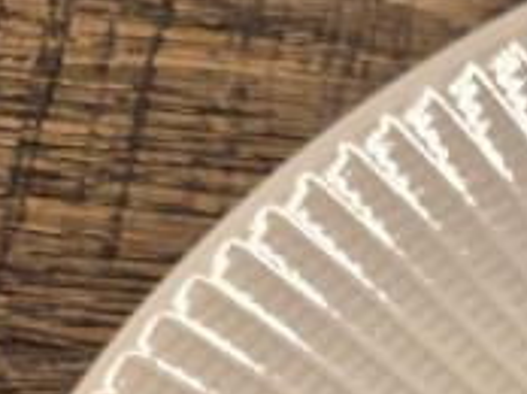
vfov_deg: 12.0
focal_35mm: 106
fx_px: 1612
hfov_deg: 15.3
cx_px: 1030
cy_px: 849
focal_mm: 5.4
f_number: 1.8
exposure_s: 1/180
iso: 100
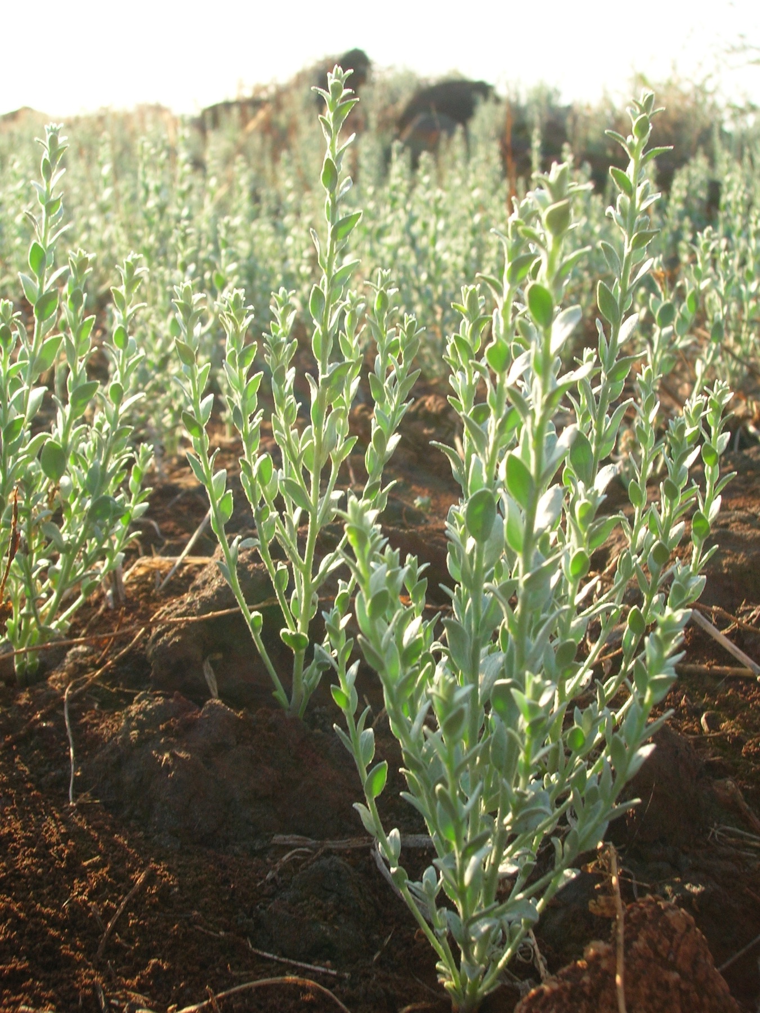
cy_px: 506
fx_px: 1347
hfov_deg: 31.5
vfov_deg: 41.2
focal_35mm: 46
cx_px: 380
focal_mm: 7.7
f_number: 5.4
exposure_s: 1/83.5
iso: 50
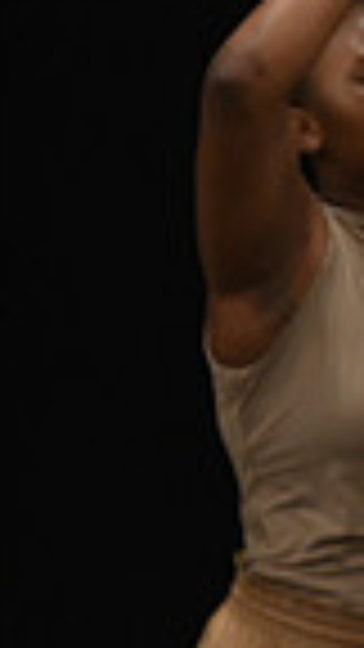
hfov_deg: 0.9
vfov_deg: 1.6
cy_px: 225
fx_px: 23233
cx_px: 1105
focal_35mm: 1354
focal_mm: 320
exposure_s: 1/250
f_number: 6.3
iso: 5000
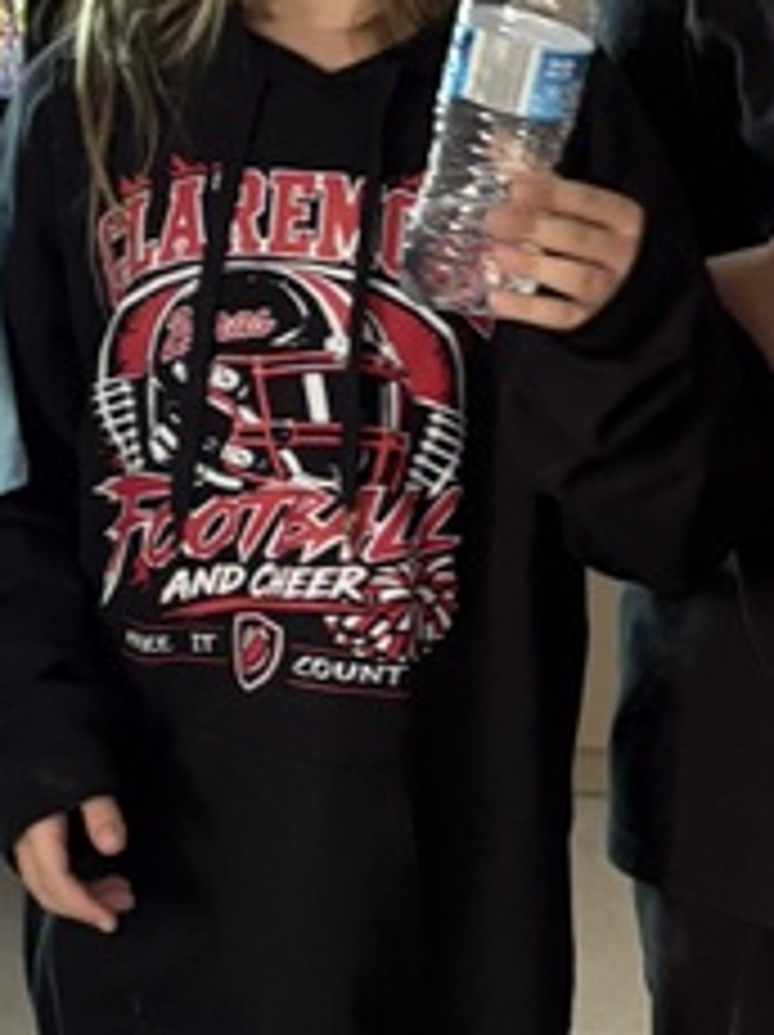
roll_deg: -1.0
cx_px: 531
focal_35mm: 116
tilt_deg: -12.6
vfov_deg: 17.0
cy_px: 531
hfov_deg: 12.7
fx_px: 3465
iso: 500
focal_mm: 5.96
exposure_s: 1/30
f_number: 1.6
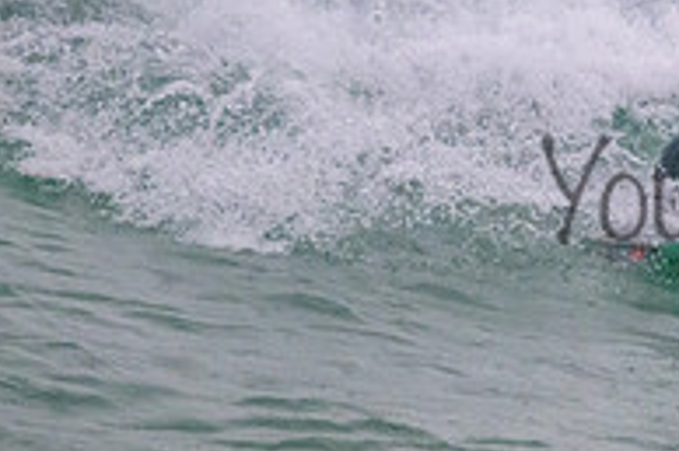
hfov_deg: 0.9
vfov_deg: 0.6
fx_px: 45058
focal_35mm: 2391
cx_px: 903
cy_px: 159
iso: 5600
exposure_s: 1/1250
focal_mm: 800
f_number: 11
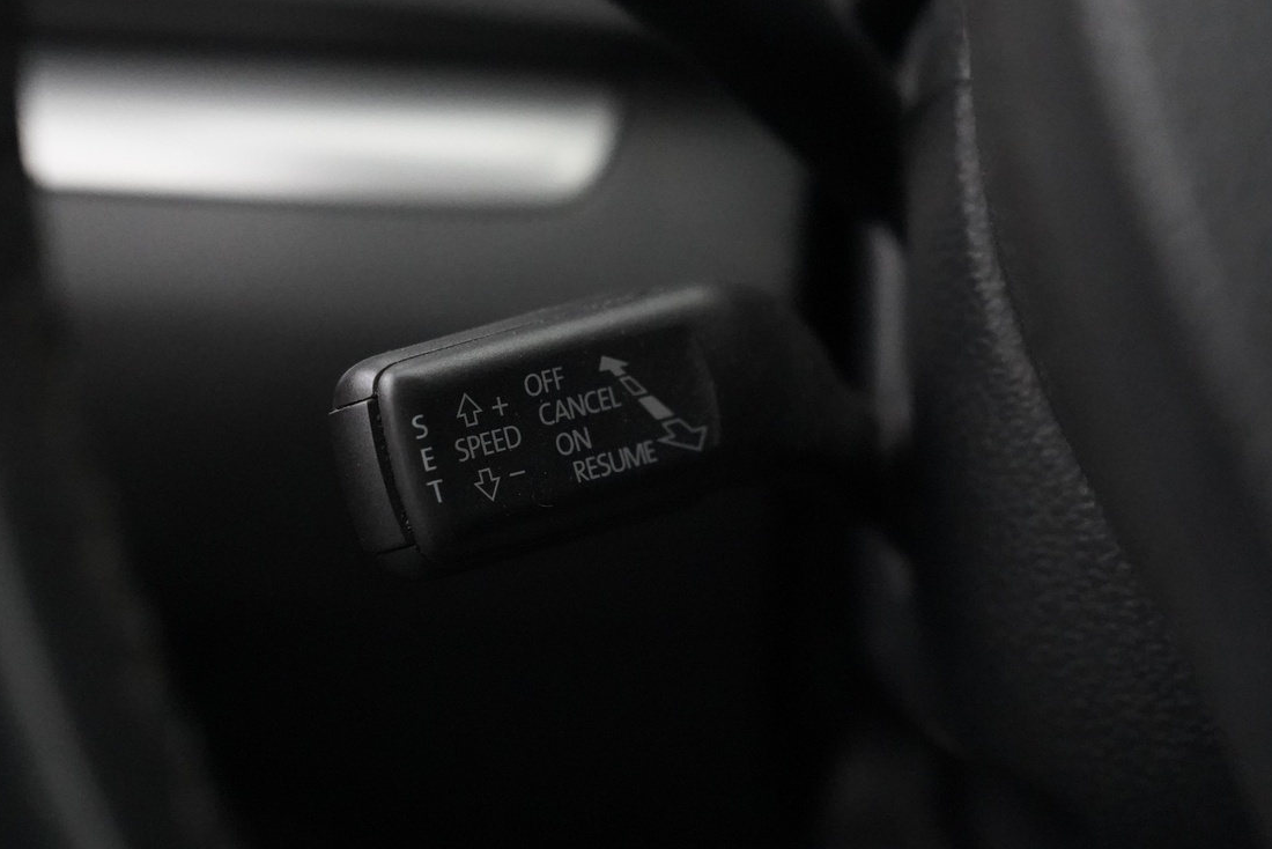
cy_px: 437
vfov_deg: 25.5
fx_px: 1873
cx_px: 578
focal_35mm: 53
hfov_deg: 37.5
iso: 12800
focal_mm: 36
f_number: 4
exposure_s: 1/50
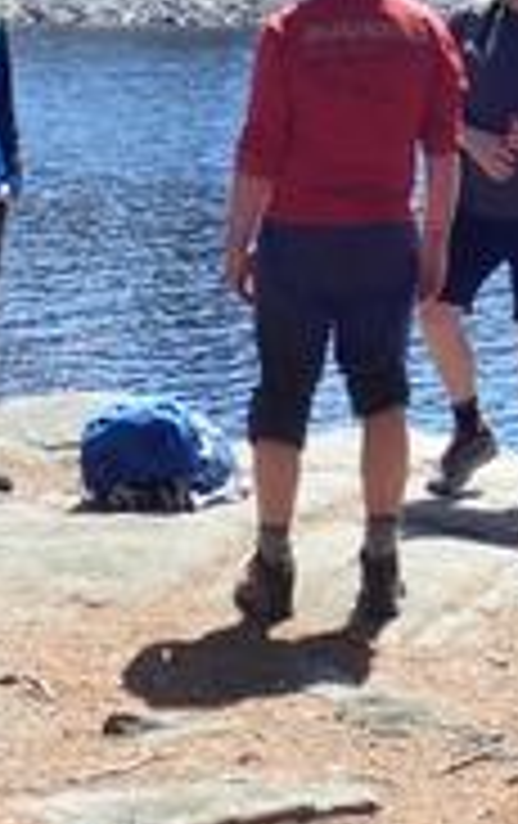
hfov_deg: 9.9
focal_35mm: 133
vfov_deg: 15.6
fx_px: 2992
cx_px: 378
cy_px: 155
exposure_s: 1/250
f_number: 4.5
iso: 100
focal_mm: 8.41
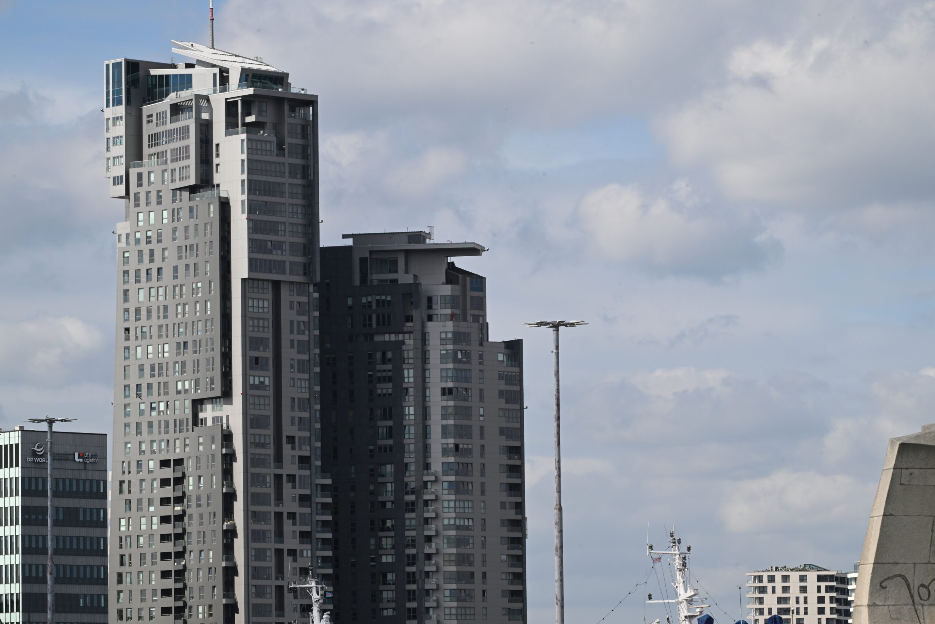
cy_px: 312
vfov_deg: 7.6
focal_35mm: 180
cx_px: 468
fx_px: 4675
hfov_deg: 11.4
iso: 280
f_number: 18
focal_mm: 180
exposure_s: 1/200
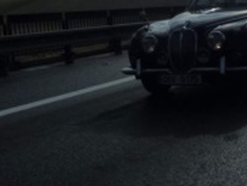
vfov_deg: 21.4
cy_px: 49
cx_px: 220
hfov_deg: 27.6
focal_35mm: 68
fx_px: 485
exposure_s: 1/2000
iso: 160
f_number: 6.3
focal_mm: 4.3
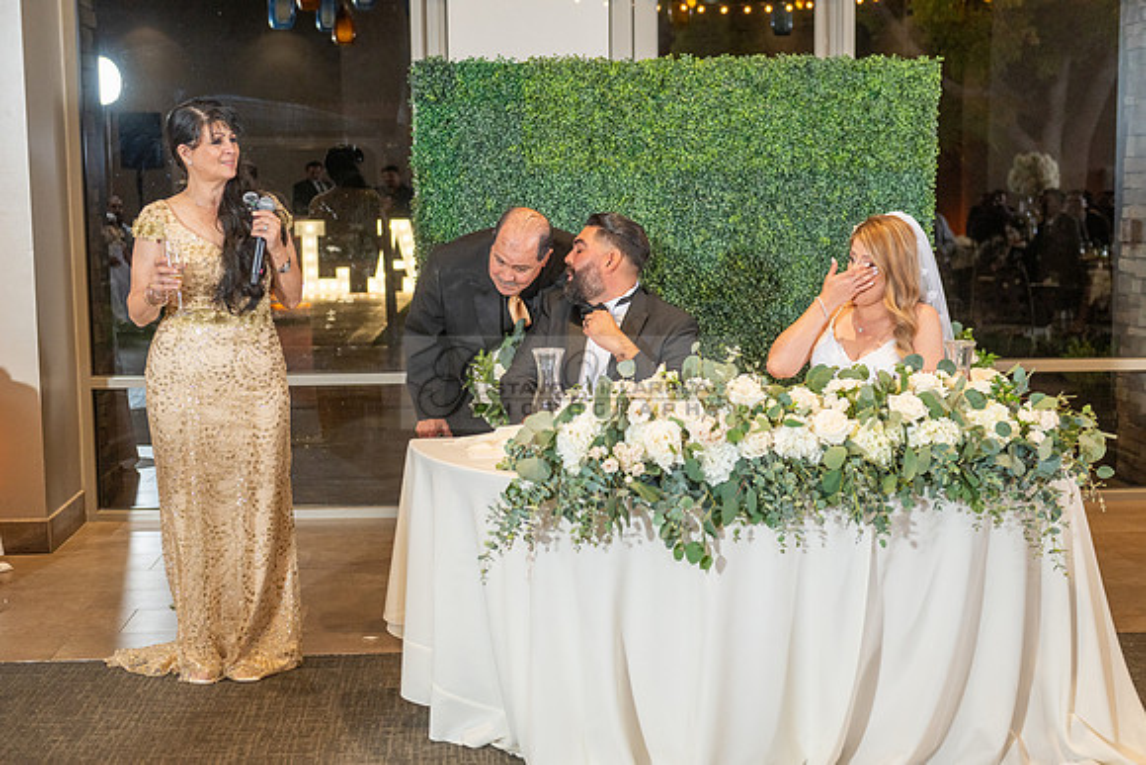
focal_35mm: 50
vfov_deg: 27.0
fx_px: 1592
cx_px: 573
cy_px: 382
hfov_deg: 39.6
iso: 800
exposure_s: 1/160
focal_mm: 50
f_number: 3.5
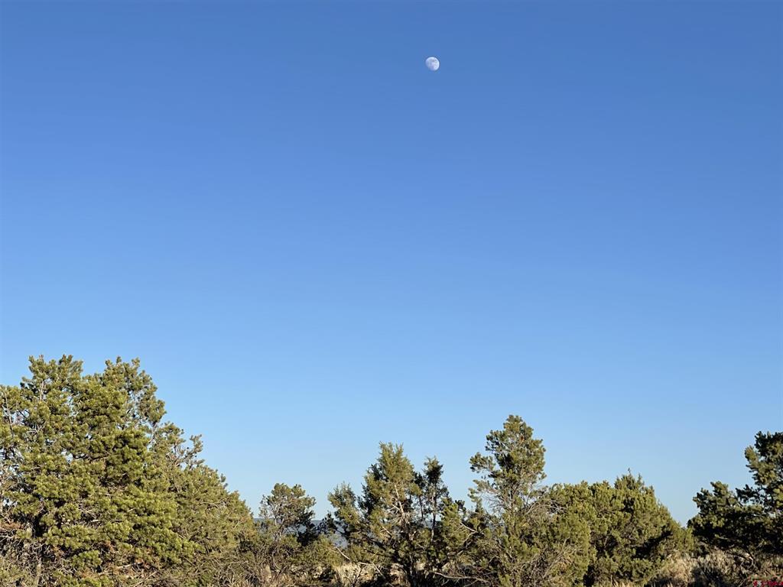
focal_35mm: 64
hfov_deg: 30.3
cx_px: 392
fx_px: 1448
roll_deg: -1.0
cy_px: 294
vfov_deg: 22.9
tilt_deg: +12.4
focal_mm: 7.5
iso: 20
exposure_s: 1/1155
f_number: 2.2
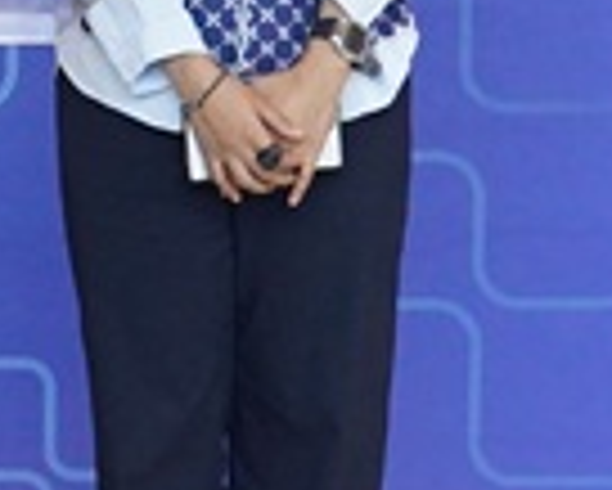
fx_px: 5256
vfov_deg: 5.3
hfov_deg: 6.5
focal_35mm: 290
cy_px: 90
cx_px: -468
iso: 4000
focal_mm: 41
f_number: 4
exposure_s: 1/125
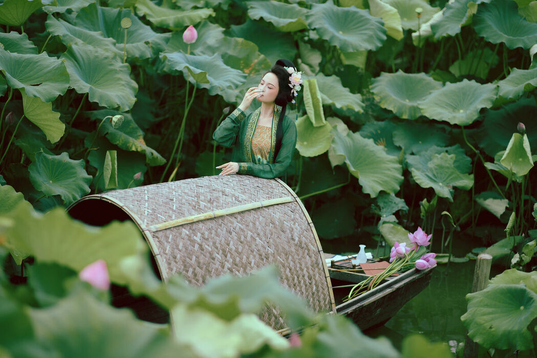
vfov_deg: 16.1
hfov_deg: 23.9
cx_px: 268
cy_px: 179
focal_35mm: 85
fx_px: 1268
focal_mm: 85
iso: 100
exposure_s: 1/800
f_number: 1.8
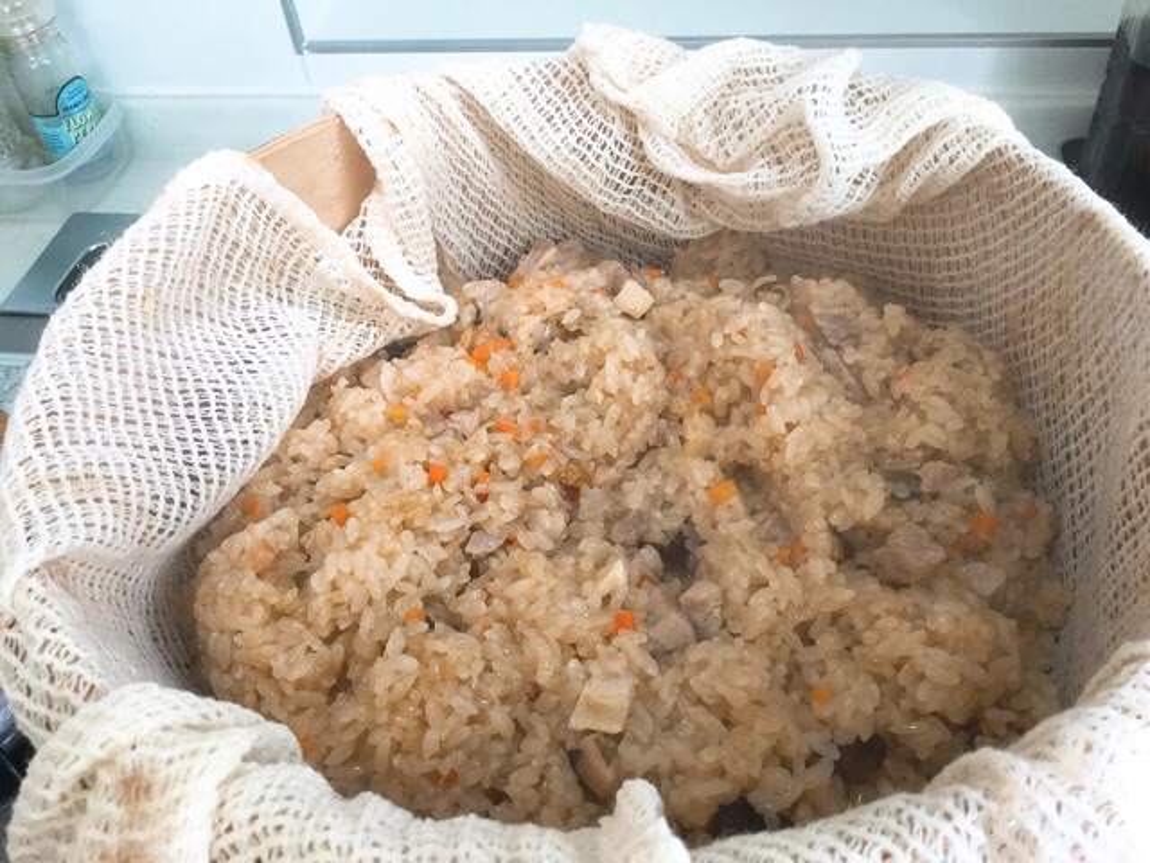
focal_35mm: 31
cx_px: 575
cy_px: 432
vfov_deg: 45.4
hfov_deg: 58.4
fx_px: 1030
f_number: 2.4
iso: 64
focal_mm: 3.3
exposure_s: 1/30
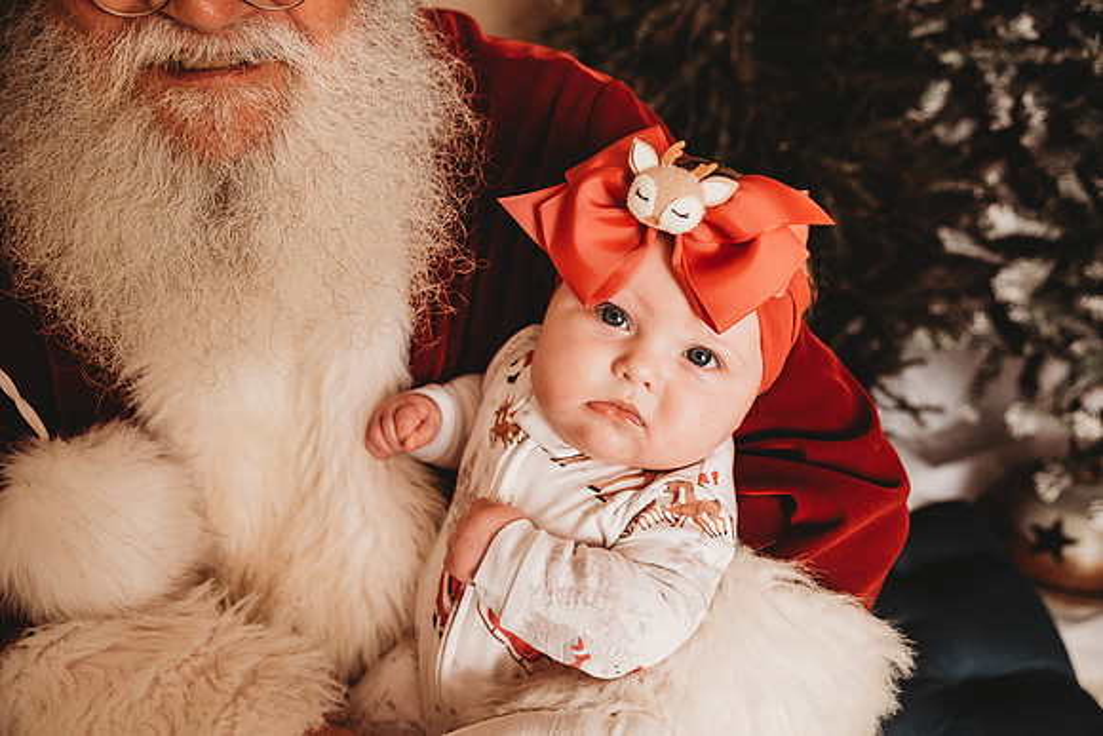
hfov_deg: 55.8
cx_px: 552
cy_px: 368
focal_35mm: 34
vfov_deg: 38.9
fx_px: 1042
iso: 100
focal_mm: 34
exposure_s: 1/160
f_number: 4
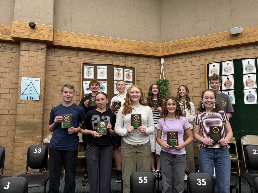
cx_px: 132
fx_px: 186
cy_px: 94
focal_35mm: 25
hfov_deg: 69.4
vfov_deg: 54.9
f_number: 1.78
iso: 160
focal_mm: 6.76
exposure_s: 1/60
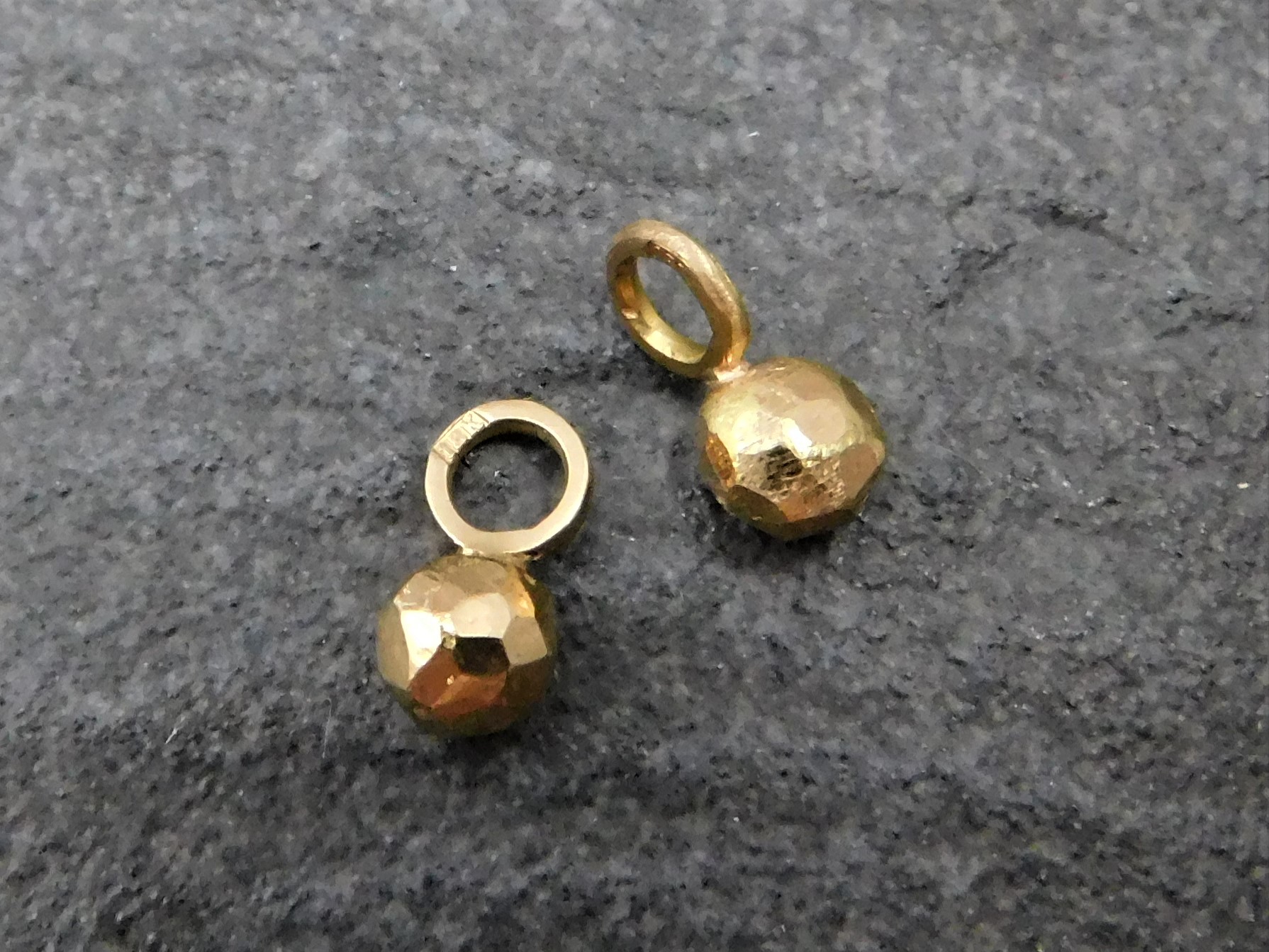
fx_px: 843
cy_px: 476
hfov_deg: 73.9
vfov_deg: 58.9
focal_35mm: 23
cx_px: 634
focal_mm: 4
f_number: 3
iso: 800
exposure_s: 1/640
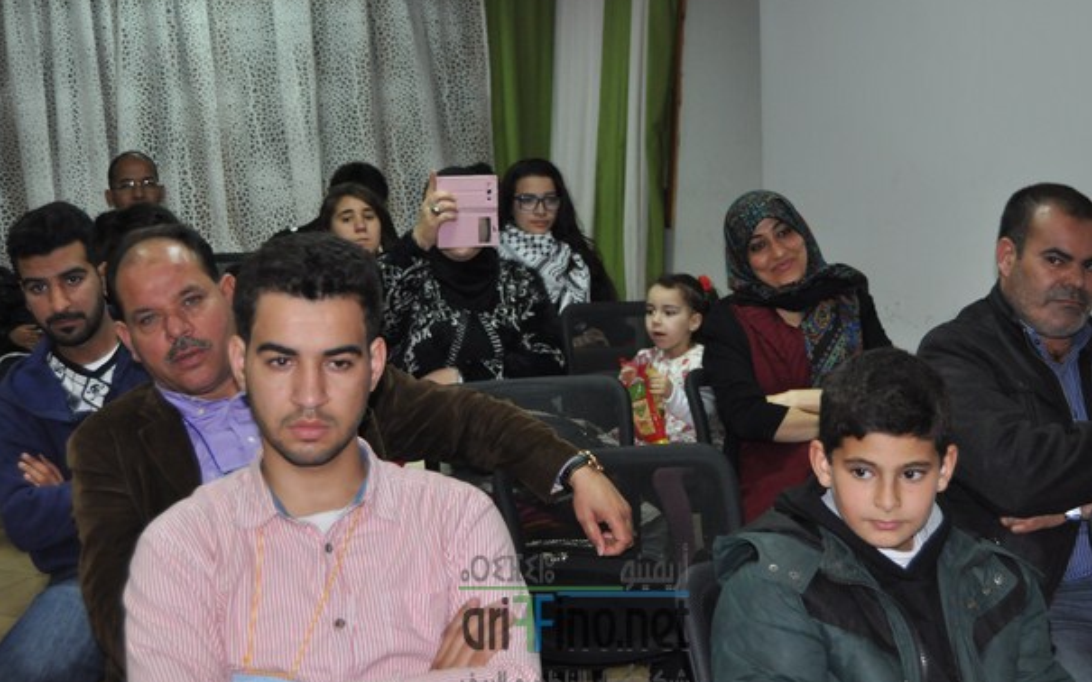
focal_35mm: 57
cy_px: 313
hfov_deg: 36.0
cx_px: 574
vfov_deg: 22.9
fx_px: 1682
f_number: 4.5
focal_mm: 35
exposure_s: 1/60
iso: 800
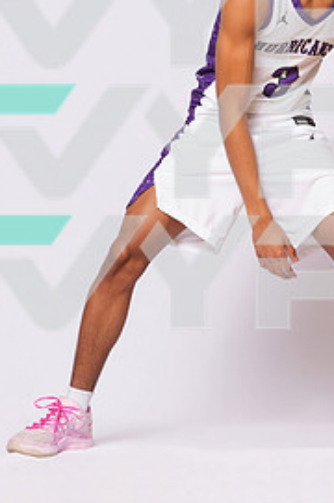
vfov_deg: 15.4
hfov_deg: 10.3
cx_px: 238
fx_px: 1856
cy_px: 143
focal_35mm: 133
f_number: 7.1
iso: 200
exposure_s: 1/200
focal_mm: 80
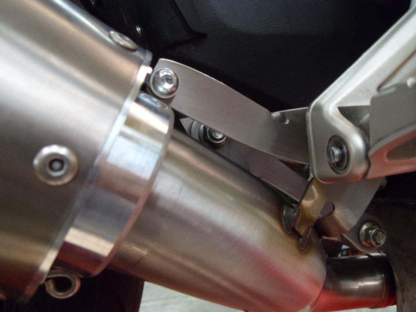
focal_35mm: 31
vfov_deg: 45.4
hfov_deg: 58.4
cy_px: 156
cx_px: 208
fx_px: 373
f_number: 3.3
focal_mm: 5.6
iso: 400
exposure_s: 1/16
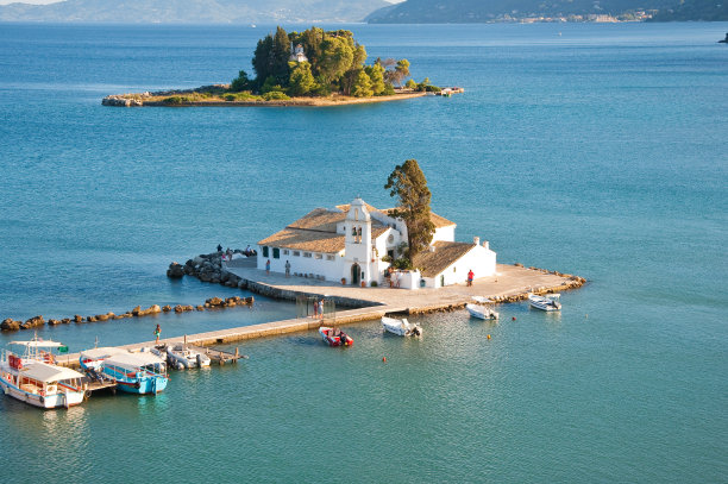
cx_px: 364
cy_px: 242
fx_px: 1515
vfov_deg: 18.2
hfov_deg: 27.0
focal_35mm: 75
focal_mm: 50
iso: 200
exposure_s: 1/320
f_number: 9
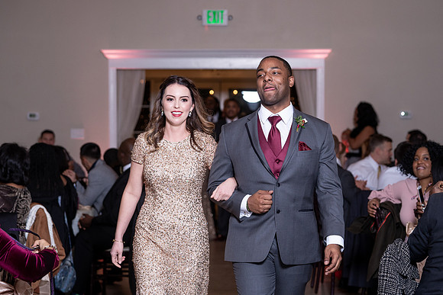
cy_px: 125
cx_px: 235
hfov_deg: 19.0
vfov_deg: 12.7
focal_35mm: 108
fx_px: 1326
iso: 800
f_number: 4
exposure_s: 1/200
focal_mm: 92
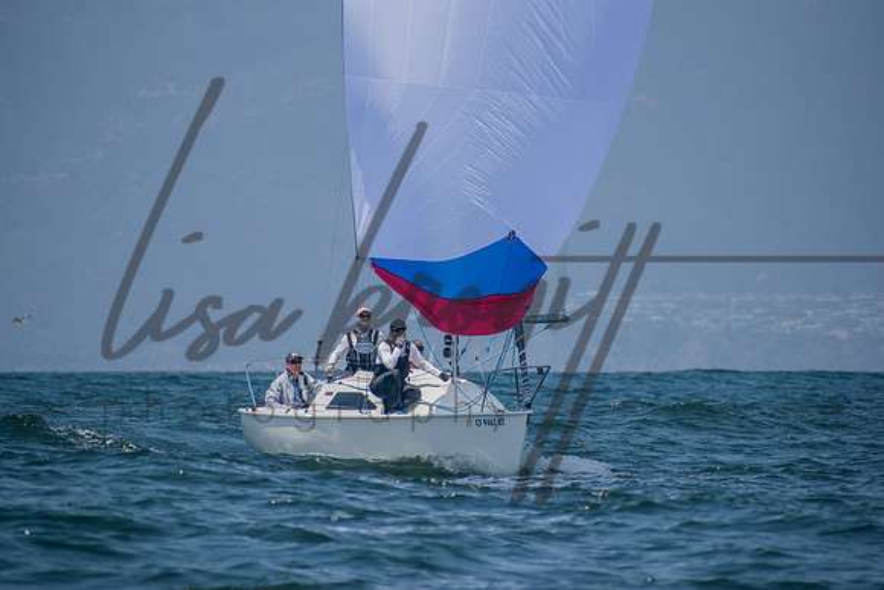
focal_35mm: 450
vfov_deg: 3.1
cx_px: 442
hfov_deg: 4.6
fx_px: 11052
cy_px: 295
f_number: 8
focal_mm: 300
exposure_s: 1/1600
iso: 400
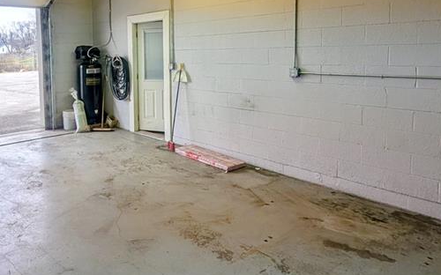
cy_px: 75
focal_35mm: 26
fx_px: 312
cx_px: 111
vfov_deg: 46.2
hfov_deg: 66.1
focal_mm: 2.02
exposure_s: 1/518
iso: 55
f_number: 1.7
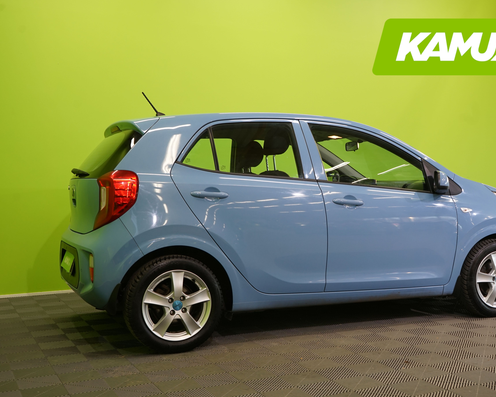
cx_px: 290
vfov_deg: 33.4
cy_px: 218
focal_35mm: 45
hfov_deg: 41.0
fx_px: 661
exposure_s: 1/30
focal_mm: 36
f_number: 6.3
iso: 500
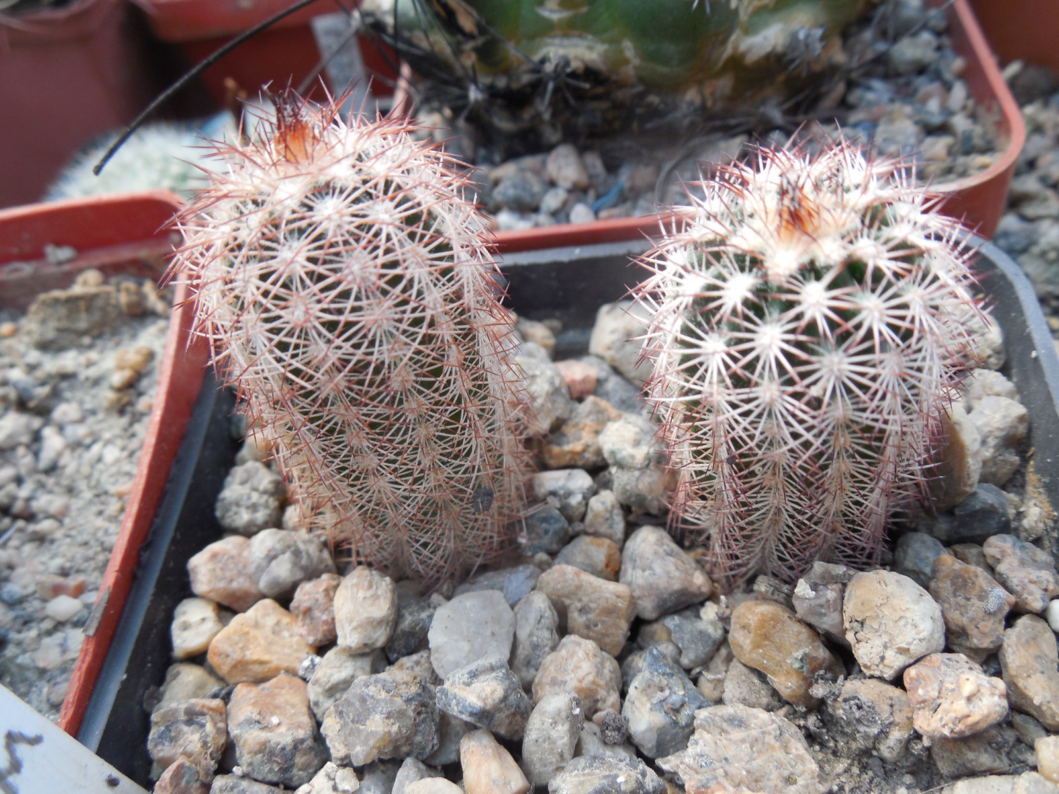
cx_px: 530
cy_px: 397
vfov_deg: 45.4
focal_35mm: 31
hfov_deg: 58.4
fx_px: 948
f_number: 3.6
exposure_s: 1/50
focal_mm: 5.6
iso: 125
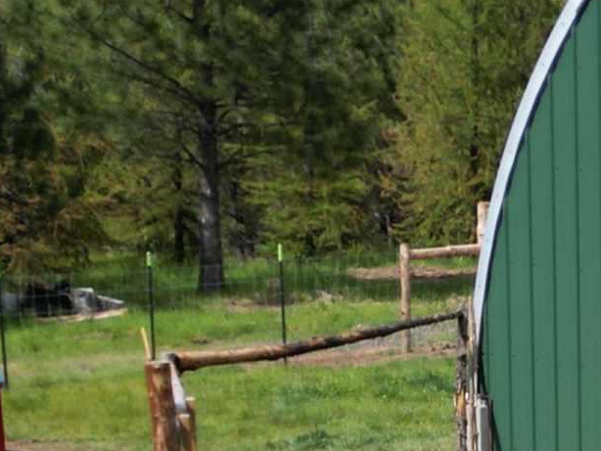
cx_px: 755
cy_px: 643
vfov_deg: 11.9
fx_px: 2084
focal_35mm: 120
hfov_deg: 15.7
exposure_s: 1/4000
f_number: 1.7
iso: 160
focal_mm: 6.72
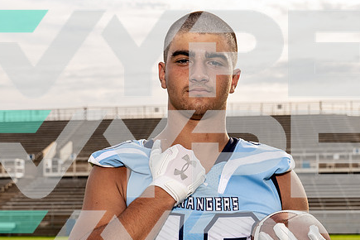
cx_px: 175
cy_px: 154
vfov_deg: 21.2
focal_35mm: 64
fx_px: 640
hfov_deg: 31.4
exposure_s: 1/250
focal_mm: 48
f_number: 7.1
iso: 100
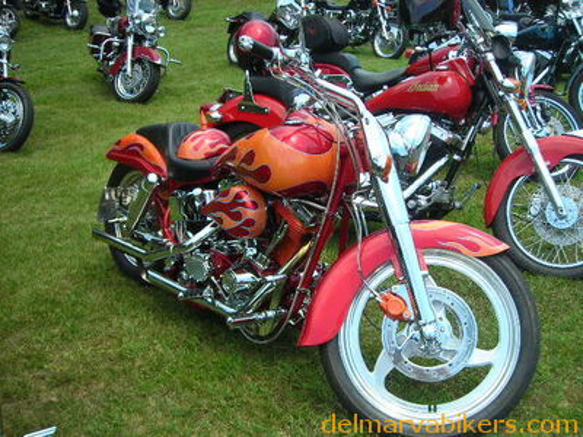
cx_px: 292
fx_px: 792
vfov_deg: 30.9
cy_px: 218
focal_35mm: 47
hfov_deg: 40.4
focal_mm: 7.8
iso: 50
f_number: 3.4
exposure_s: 1/271
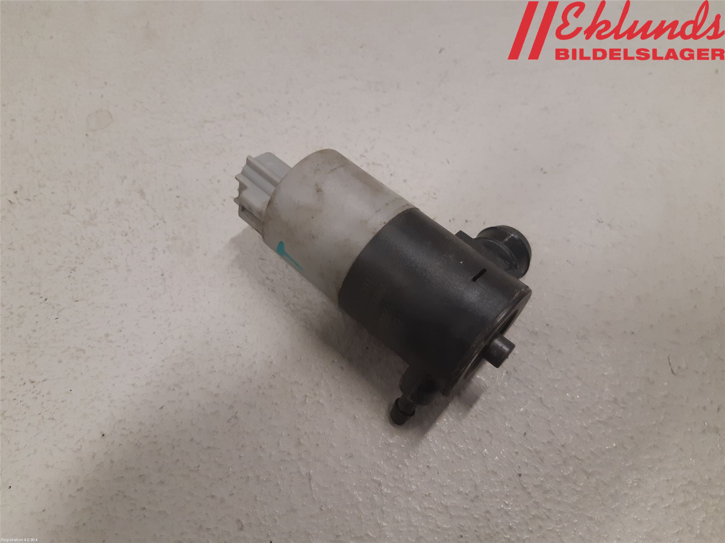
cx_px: 362
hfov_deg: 67.3
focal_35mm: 26
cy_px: 272
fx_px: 545
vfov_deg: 53.1
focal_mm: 3.93
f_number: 1.7
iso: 125
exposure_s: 1/50
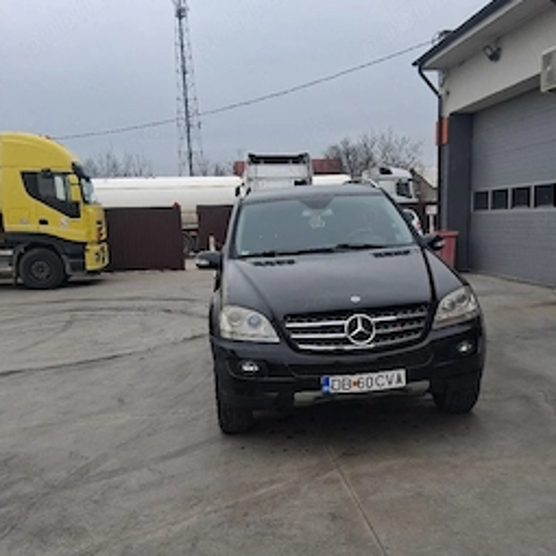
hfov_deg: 46.0
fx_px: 654
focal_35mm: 36
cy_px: 371
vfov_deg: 45.4
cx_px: 303
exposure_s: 1/120
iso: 25
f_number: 1.8
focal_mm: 3.98
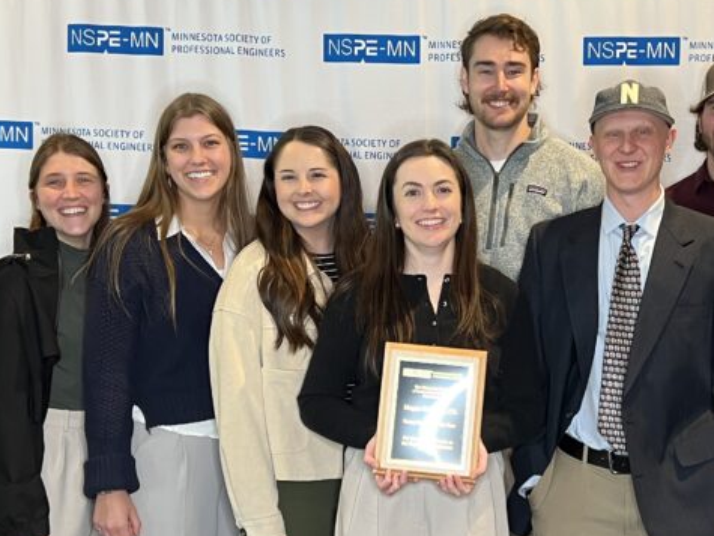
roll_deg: -0.4
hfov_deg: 34.1
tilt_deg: -3.4
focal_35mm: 56
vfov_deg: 26.1
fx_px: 1156
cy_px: 290
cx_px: 449
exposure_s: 1/60
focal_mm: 5.7
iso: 100
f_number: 1.5
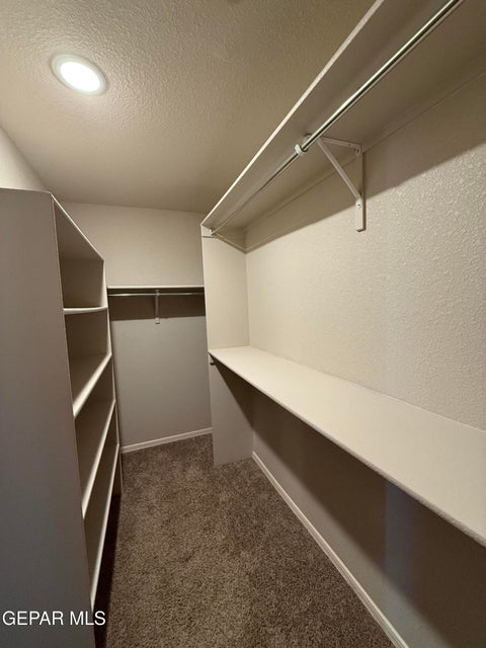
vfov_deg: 102.1
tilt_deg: -4.5
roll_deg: +2.1
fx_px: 262
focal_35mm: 14
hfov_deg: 85.7
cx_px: 243
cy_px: 324
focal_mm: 2.22
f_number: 2.2
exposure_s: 1/60
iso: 400
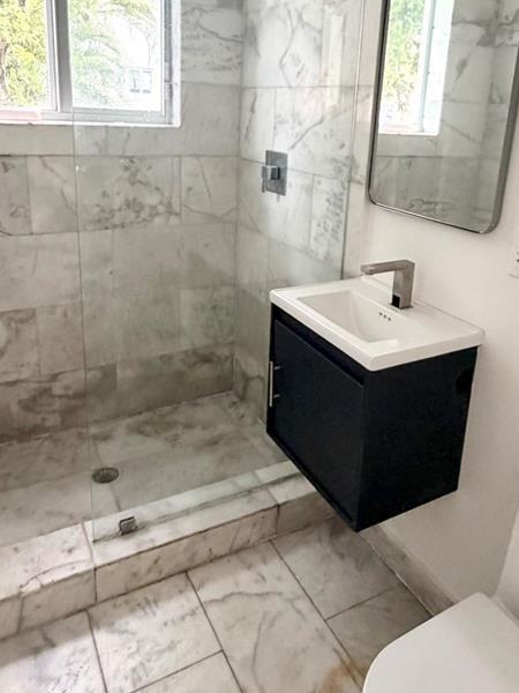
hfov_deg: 49.7
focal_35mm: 28
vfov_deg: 62.6
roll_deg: -4.1
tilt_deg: -13.9
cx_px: 279
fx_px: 560
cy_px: 260
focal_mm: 2.22
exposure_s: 1/62
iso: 320
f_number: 2.2
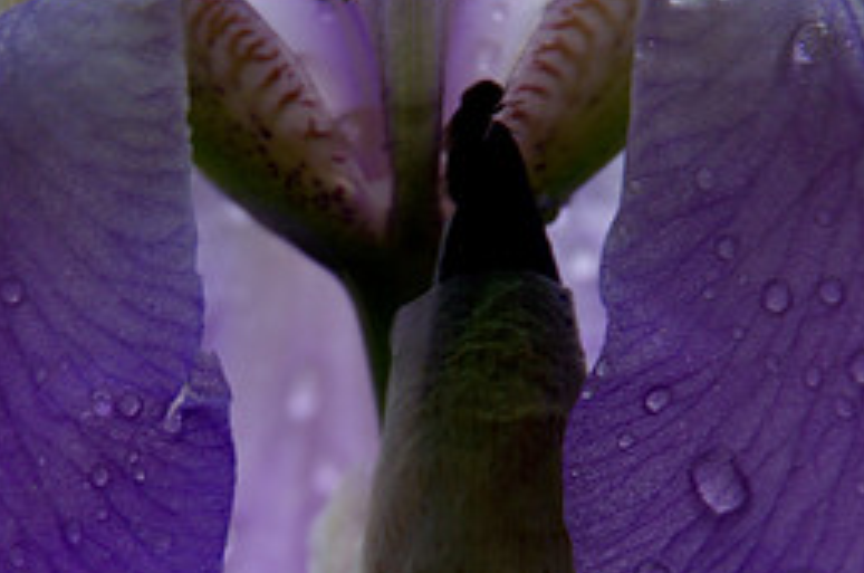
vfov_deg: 1.6
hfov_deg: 2.4
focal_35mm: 844
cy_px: 464
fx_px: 20218
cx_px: 419
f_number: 9.5
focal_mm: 250
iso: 200
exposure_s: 1/90
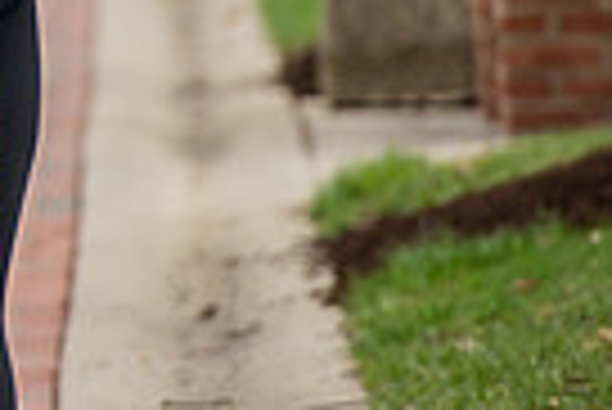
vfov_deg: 1.6
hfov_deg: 2.4
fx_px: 14482
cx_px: -652
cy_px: -435
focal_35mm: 851
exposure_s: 1/640
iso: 160
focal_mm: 200
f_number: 3.5
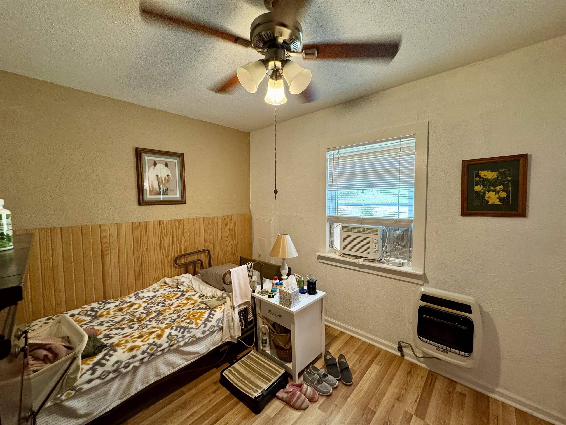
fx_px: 229
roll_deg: +1.0
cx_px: 283
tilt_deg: -2.8
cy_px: 212
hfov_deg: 102.1
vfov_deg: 85.7
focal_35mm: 14
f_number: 2.2
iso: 250
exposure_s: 1/60
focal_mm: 2.22
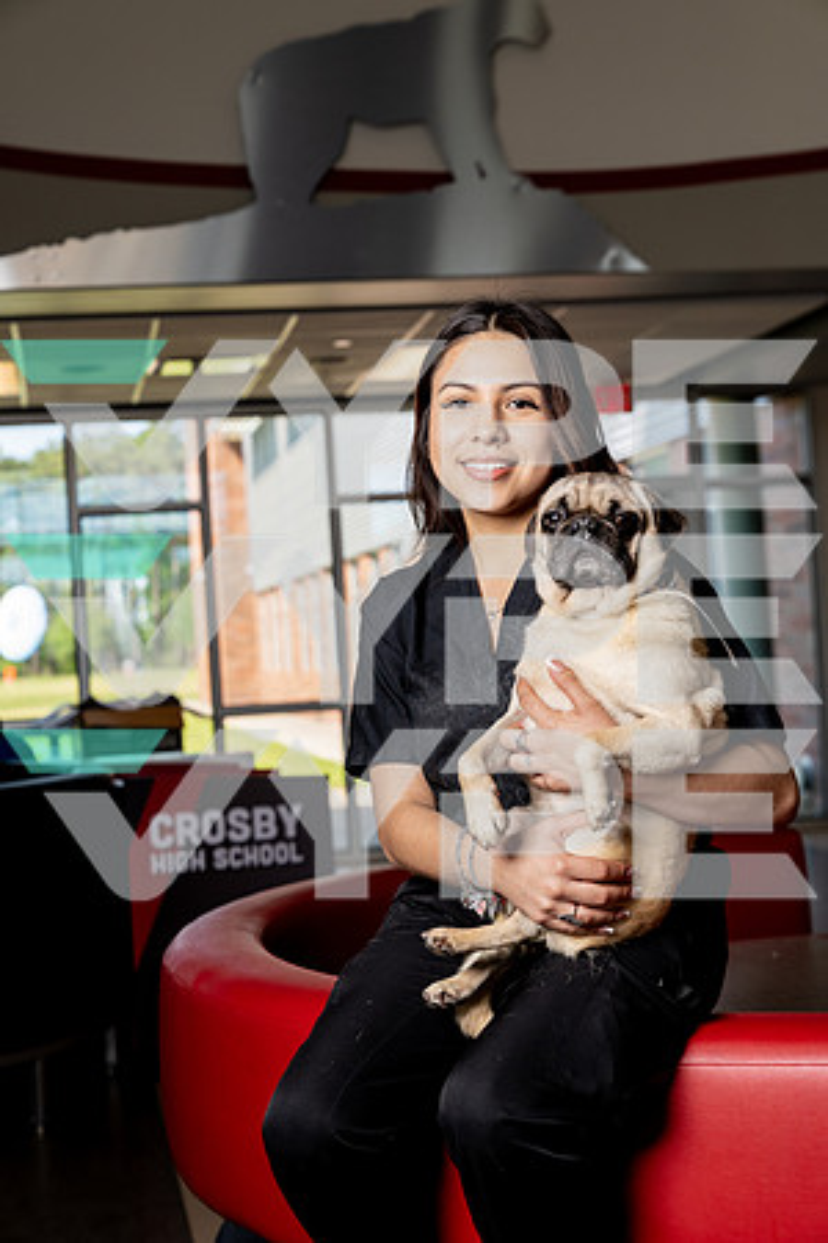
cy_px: 622
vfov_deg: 31.4
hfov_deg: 21.2
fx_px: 2208
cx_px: 414
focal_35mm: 64
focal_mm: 64
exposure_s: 1/250
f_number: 5
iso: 400
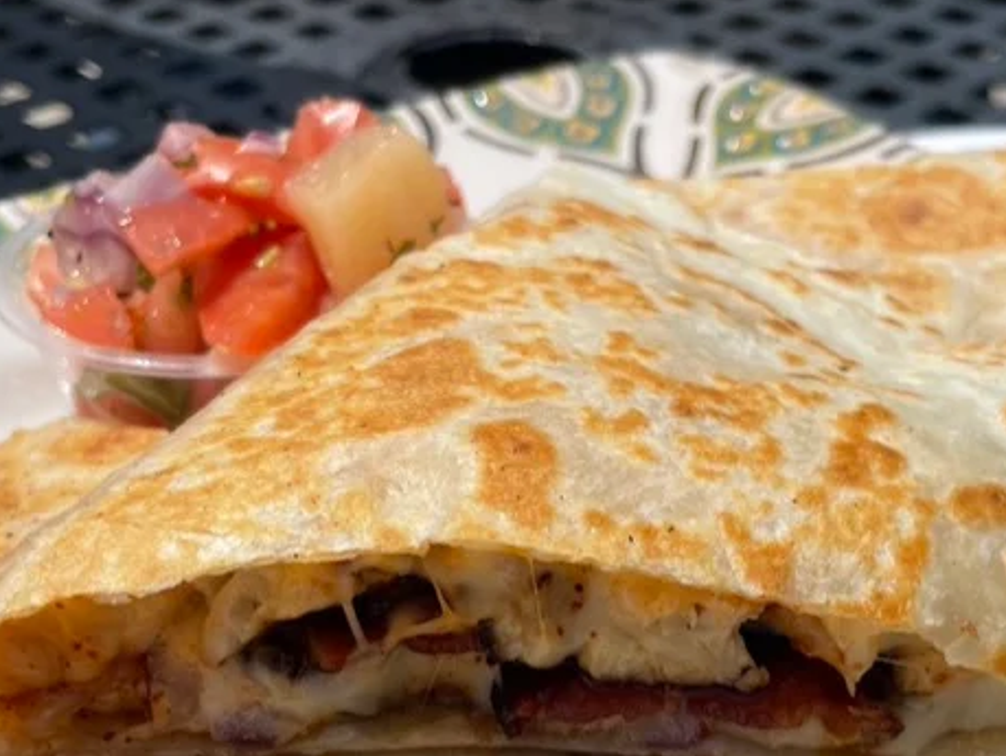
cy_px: 619
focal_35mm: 58
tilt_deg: -35.6
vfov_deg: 24.8
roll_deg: +0.7
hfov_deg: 33.1
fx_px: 1687
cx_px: 627
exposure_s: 1/6897
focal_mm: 4.2
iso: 32
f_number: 1.6
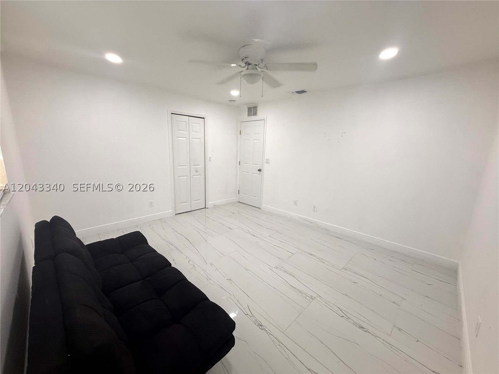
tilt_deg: -10.9
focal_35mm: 14
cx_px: 250
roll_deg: -2.0
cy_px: 187
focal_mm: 2.22
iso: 125
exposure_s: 1/120
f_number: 2.2
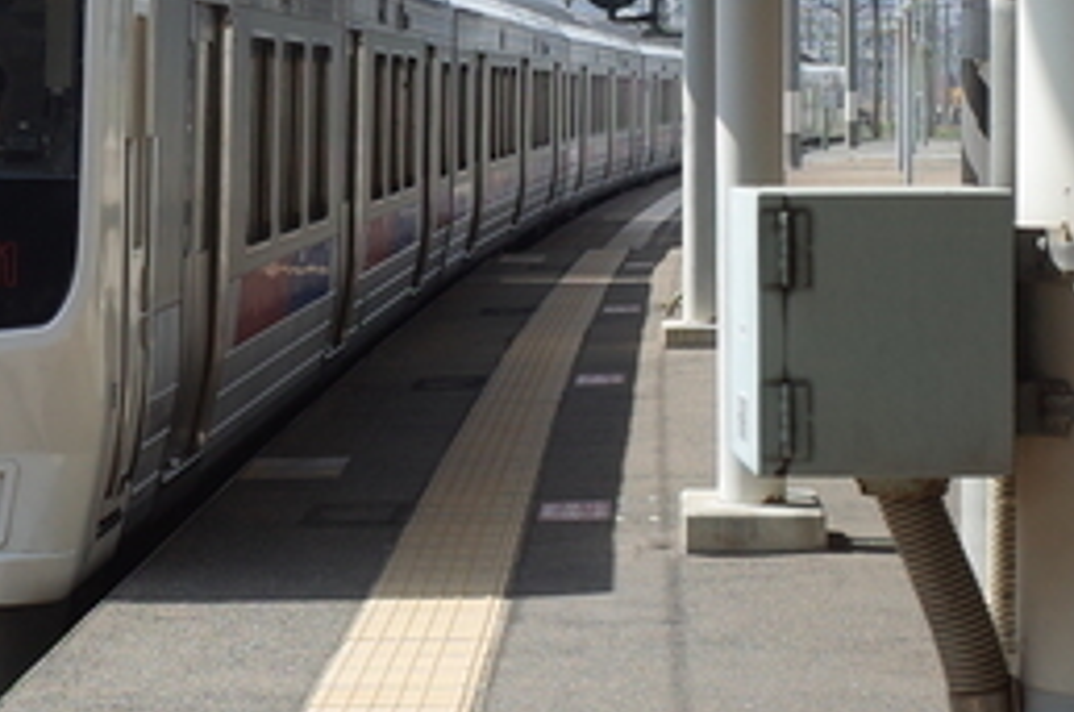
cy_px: 156
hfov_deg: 15.5
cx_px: -37
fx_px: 3871
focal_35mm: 130
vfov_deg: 10.5
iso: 200
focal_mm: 18.3
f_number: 5.6
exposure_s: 1/500
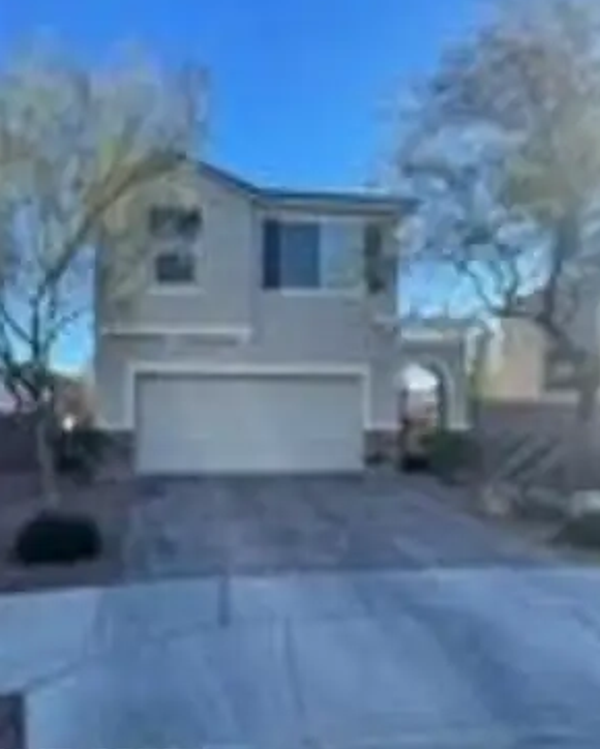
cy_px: 393
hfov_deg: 51.6
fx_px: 621
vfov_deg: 62.1
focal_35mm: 28
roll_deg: -1.3
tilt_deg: +1.0
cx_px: 297
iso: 32
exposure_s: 1/548
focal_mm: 5.1
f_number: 1.6
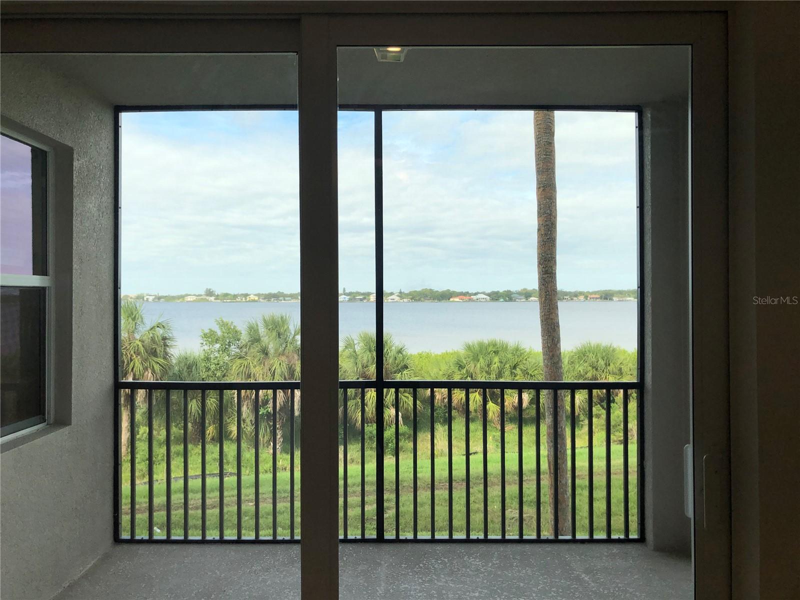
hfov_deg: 63.4
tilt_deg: +0.2
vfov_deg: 49.7
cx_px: 400
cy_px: 300
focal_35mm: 28
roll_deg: +0.0
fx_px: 647
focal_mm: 3.99
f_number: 1.8
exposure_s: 1/656
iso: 20
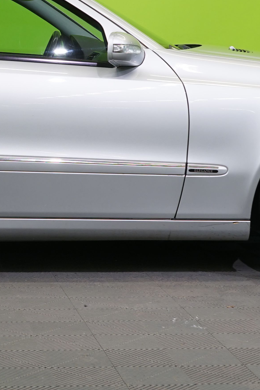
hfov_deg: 12.6
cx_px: -54
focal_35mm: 106
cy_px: 86
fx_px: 1148
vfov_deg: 19.1
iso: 400
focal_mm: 31
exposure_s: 1/30
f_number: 6.3
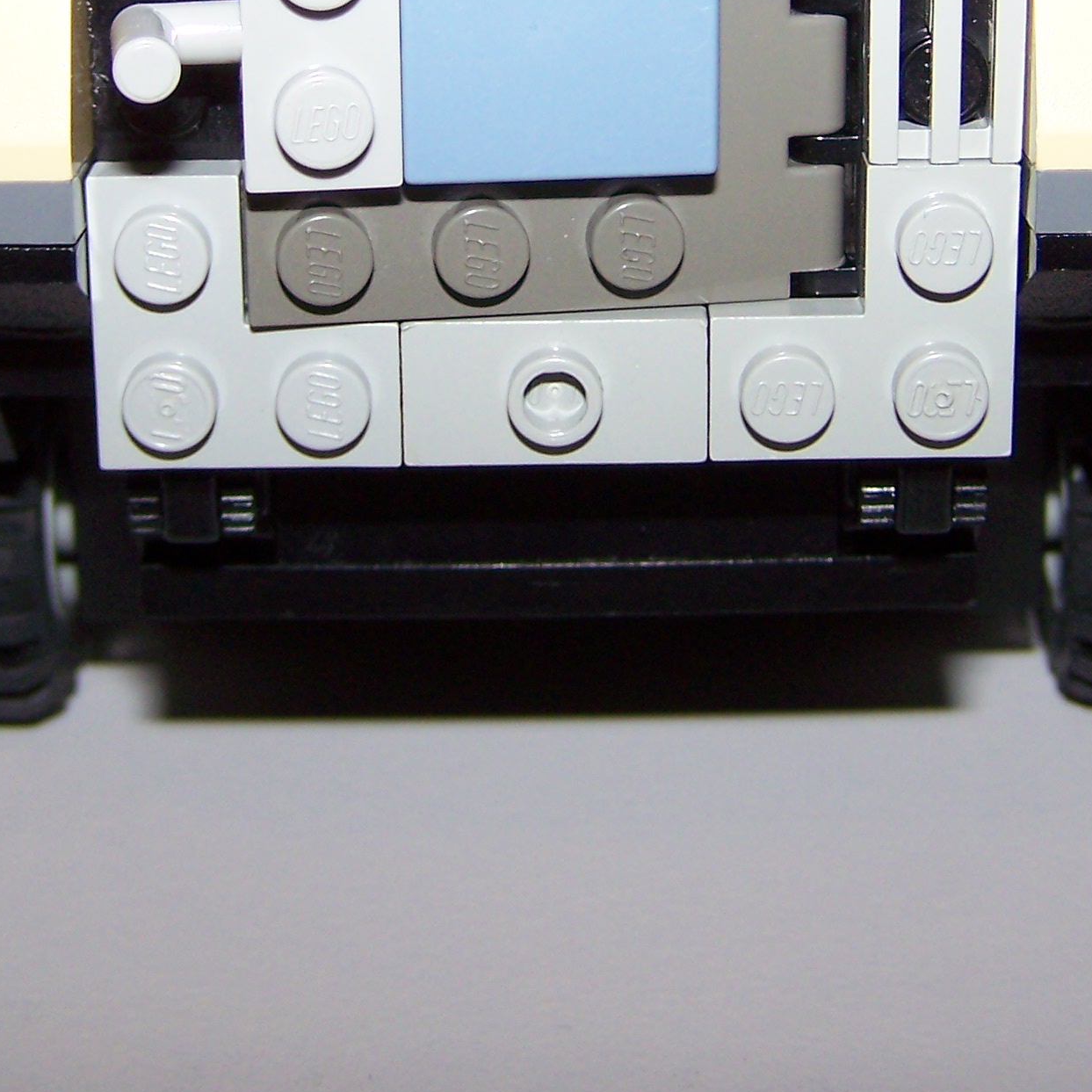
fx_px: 2962
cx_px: 557
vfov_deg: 20.4
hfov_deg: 20.9
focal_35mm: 83
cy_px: 91
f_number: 2.8
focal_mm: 6.3
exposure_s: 1/40
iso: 80
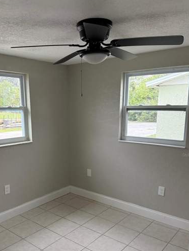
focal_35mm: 31
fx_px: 225
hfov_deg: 45.3
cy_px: 155
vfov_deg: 57.7
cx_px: 80
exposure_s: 1/60
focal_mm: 6.76
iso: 400
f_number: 1.78
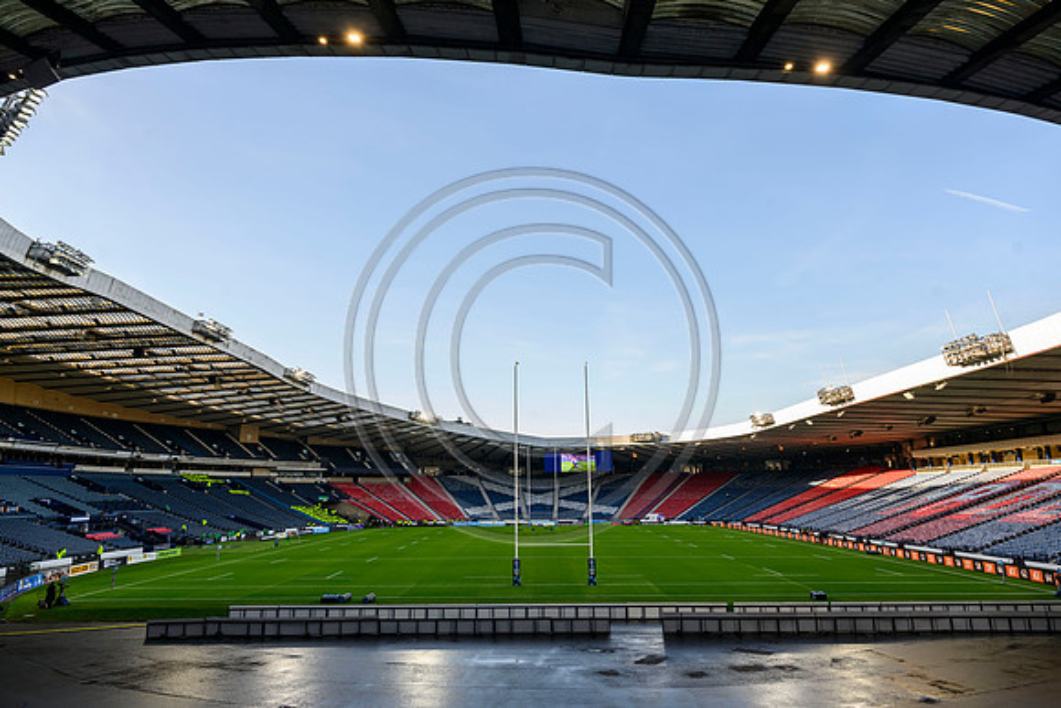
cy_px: 354
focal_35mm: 24
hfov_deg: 73.7
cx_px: 530
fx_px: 707
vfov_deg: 53.2
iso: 320
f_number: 6.3
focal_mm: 24
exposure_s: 1/250
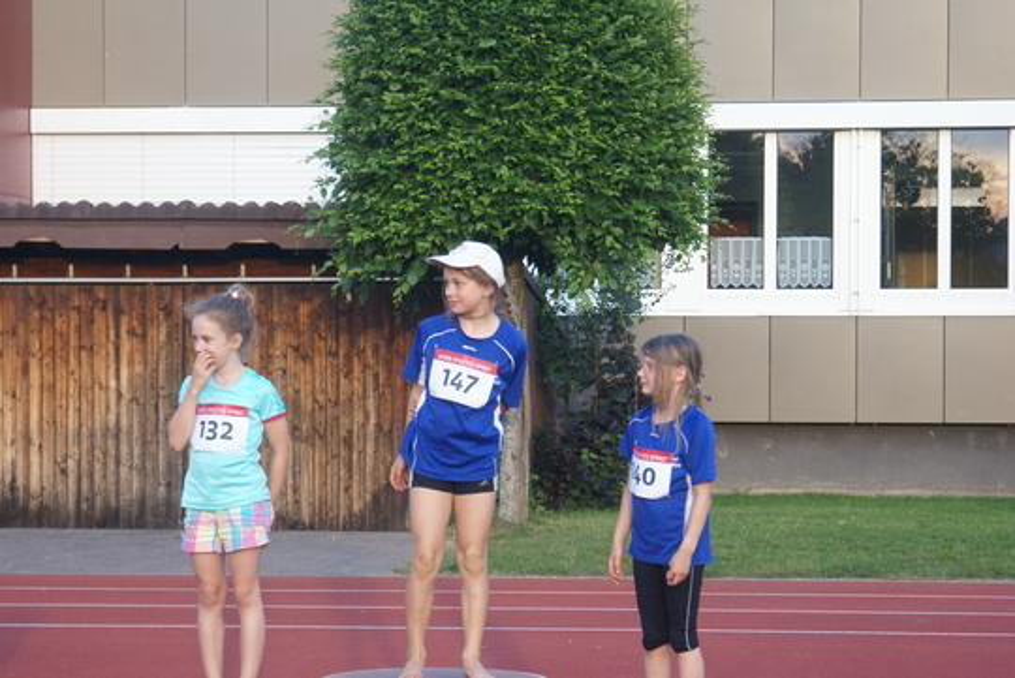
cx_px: 508
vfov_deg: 13.1
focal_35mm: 105
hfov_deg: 19.4
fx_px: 2963
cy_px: 339
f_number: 5.6
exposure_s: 1/250
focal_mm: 70
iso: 400
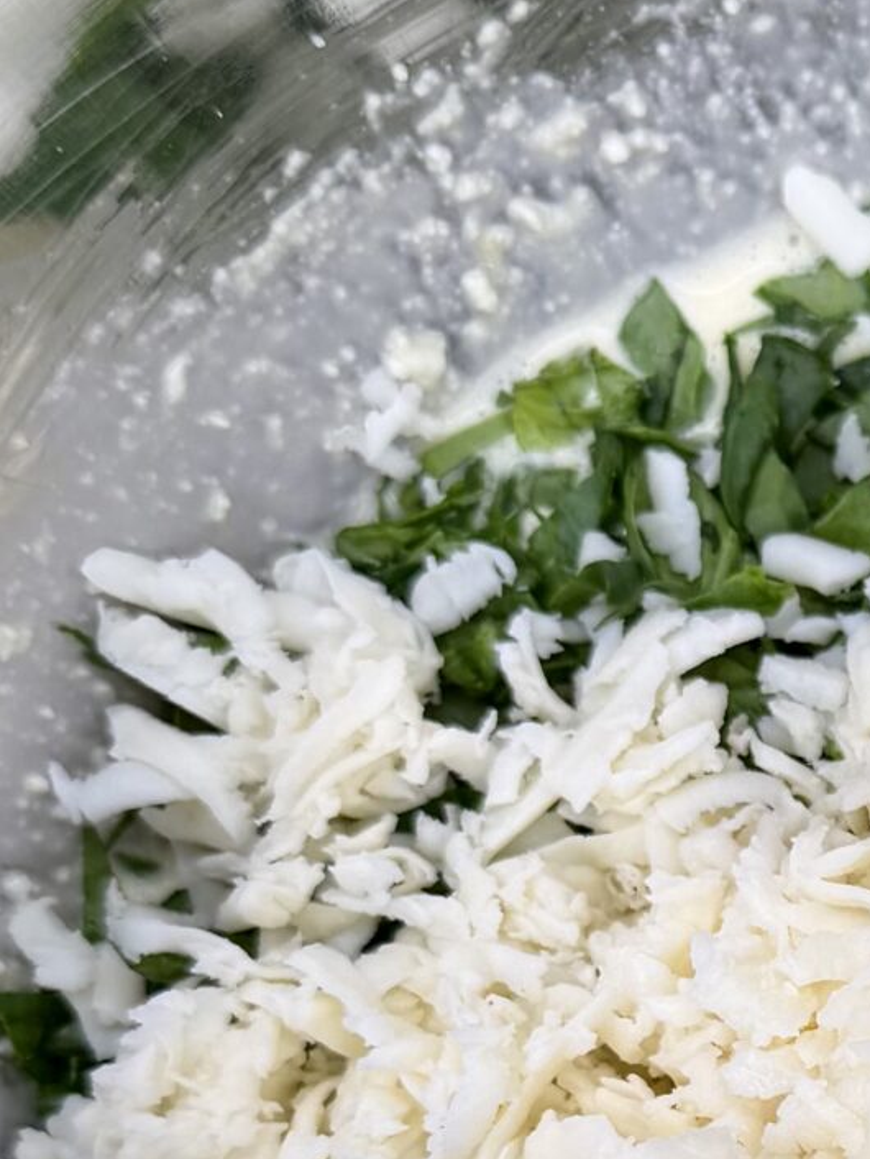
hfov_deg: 15.9
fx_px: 2914
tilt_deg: -76.5
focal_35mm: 87
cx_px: 1221
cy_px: 1083
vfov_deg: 21.9
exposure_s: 1/1314
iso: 80
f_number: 1.78
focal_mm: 6.76
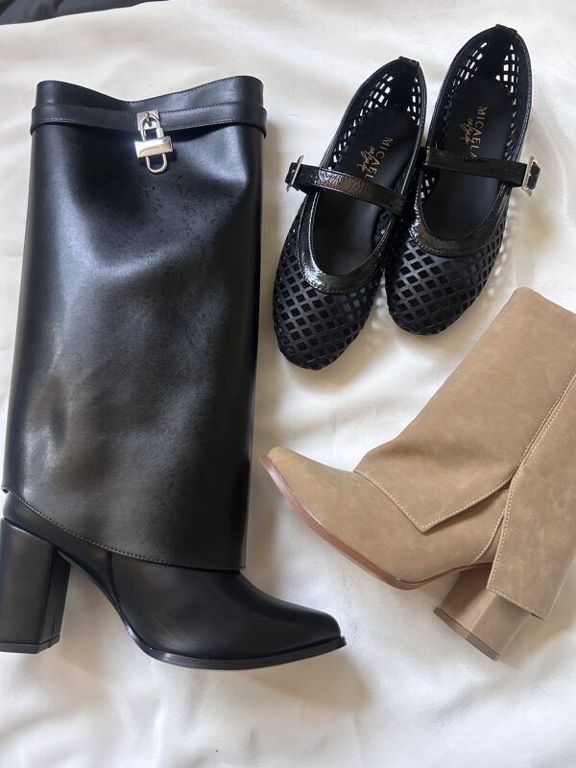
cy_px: 384
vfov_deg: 67.3
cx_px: 288
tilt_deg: -78.2
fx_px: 577
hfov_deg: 53.1
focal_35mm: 26
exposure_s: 1/60
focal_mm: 5.7
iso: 400
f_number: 1.5
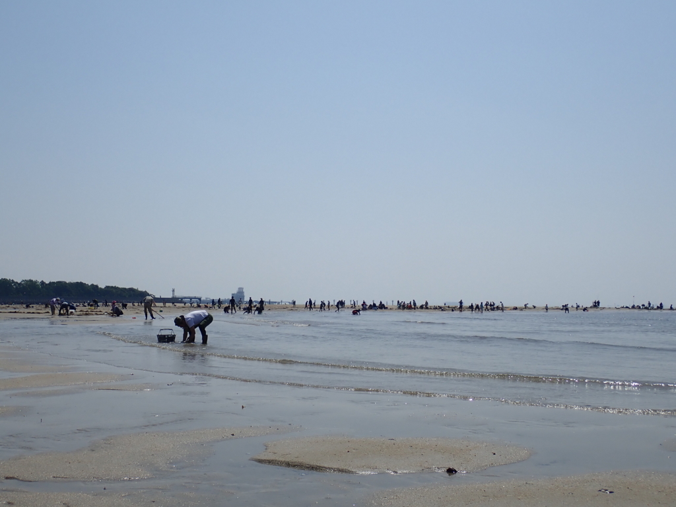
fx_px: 840
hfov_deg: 43.9
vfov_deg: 33.6
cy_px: 254
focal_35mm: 43
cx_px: 338
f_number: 11
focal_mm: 7.86
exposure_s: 1/320
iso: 100
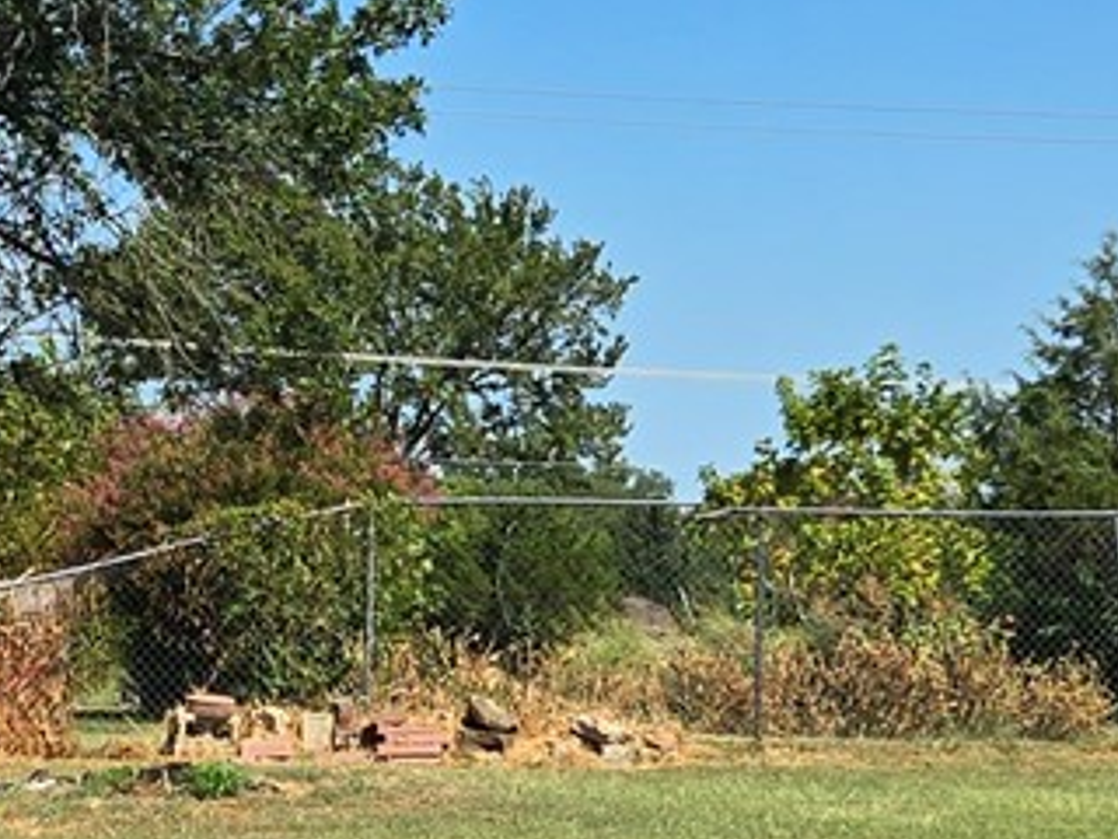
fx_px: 4457
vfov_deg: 10.7
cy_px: 210
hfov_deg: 14.2
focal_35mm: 138
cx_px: 175
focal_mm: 5.4
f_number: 1.8
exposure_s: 1/1973
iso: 25
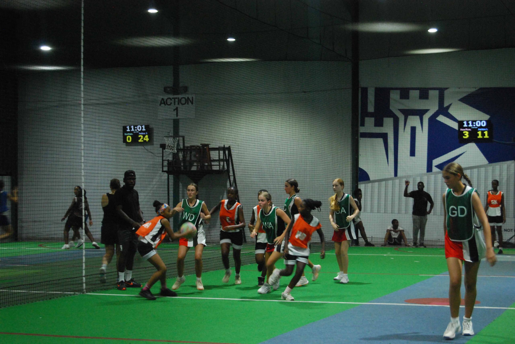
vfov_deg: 18.2
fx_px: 1074
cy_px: 172
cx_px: 258
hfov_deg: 27.0
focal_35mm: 75
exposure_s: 1/60
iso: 1600
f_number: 5.6
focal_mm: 50
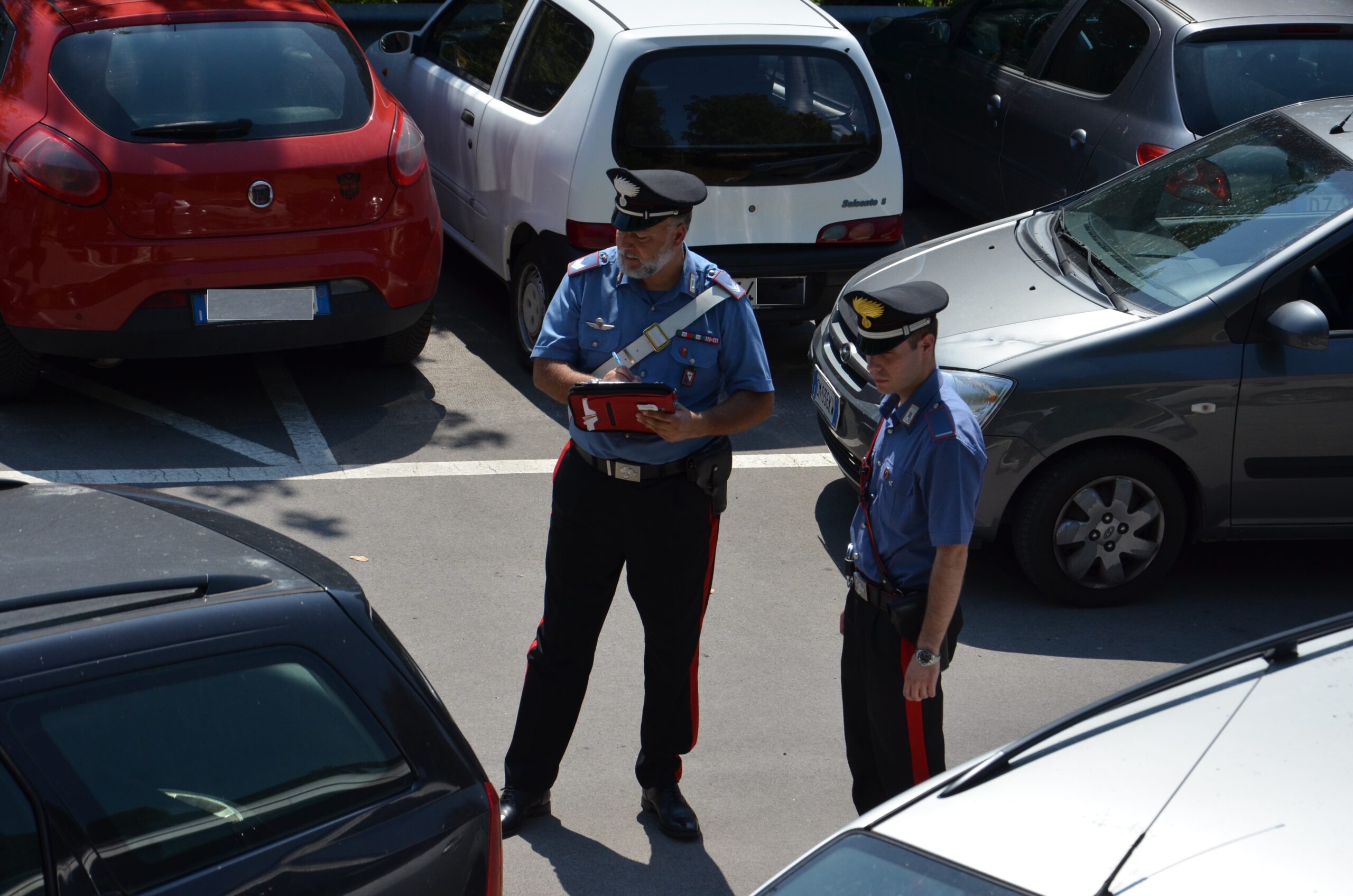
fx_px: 3488
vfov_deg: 14.6
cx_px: 676
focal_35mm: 93
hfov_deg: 22.0
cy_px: 448
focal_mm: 62
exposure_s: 1/1600
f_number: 7.1
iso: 400
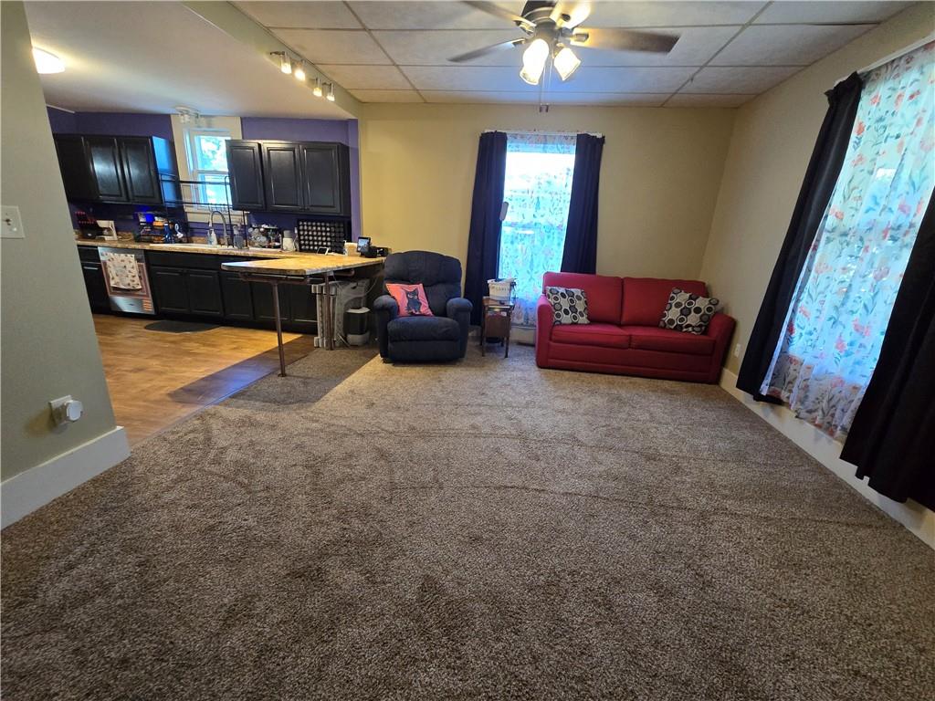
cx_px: 468
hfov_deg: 106.2
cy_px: 350
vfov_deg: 89.9
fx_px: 351
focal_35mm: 13
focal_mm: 2.2
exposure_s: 1/60
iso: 500
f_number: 2.2
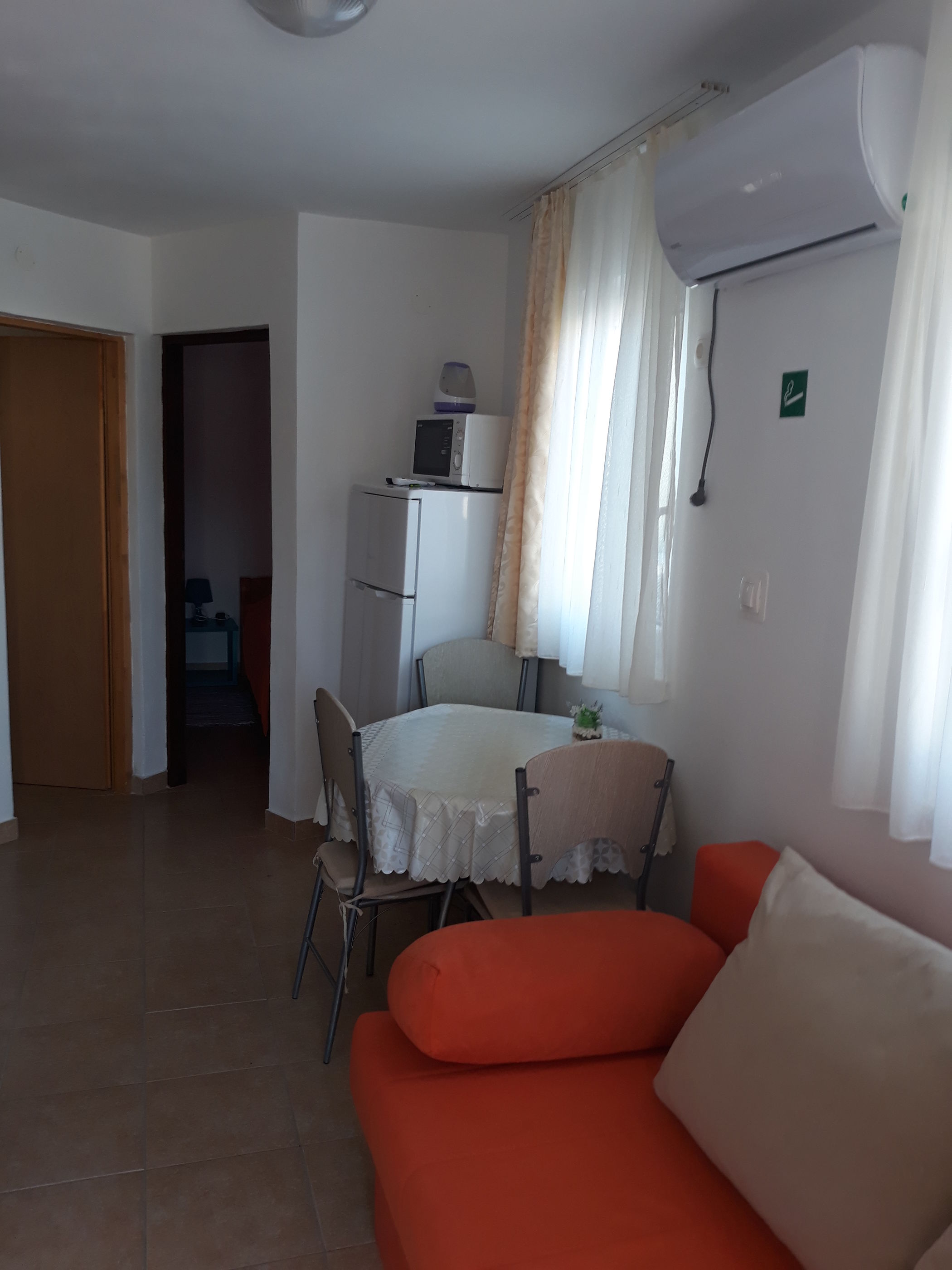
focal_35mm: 27
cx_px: 476
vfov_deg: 65.3
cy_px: 635
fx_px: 990
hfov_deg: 51.4
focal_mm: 3.71
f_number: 1.7
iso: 40
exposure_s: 1/50
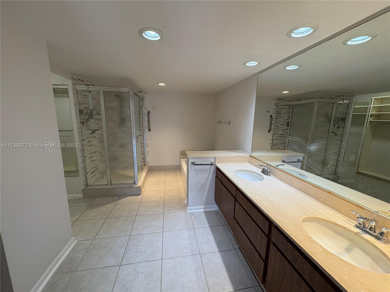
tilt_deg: -9.4
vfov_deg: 85.7
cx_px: 195
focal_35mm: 14
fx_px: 158
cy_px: 146
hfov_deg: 102.1
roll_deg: -0.2
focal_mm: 2.22
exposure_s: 1/120
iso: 125
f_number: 2.2
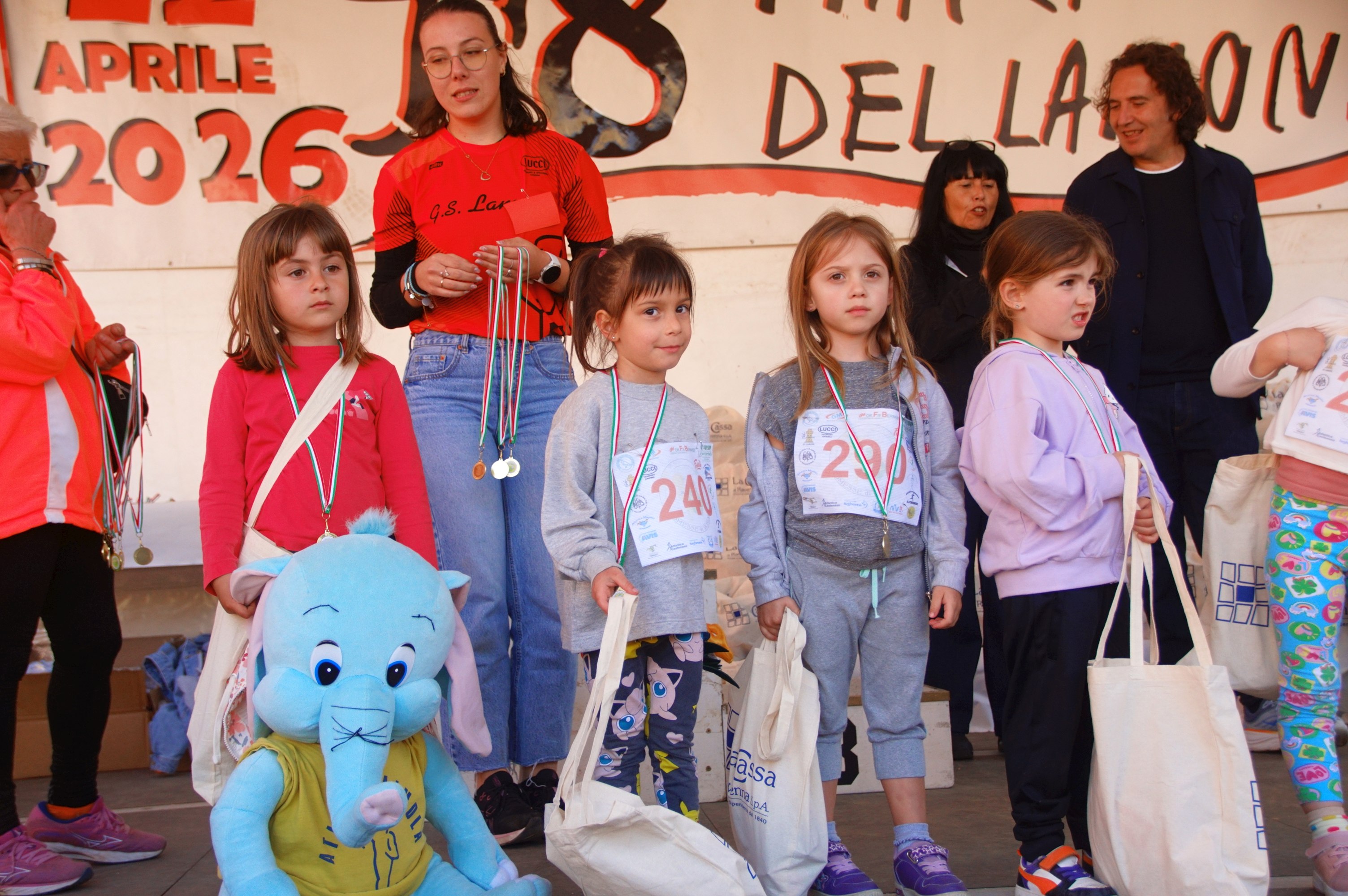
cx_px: 674
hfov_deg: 37.9
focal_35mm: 52
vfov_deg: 25.7
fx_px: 1964
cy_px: 448
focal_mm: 35
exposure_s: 1/320
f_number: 4.5
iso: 400
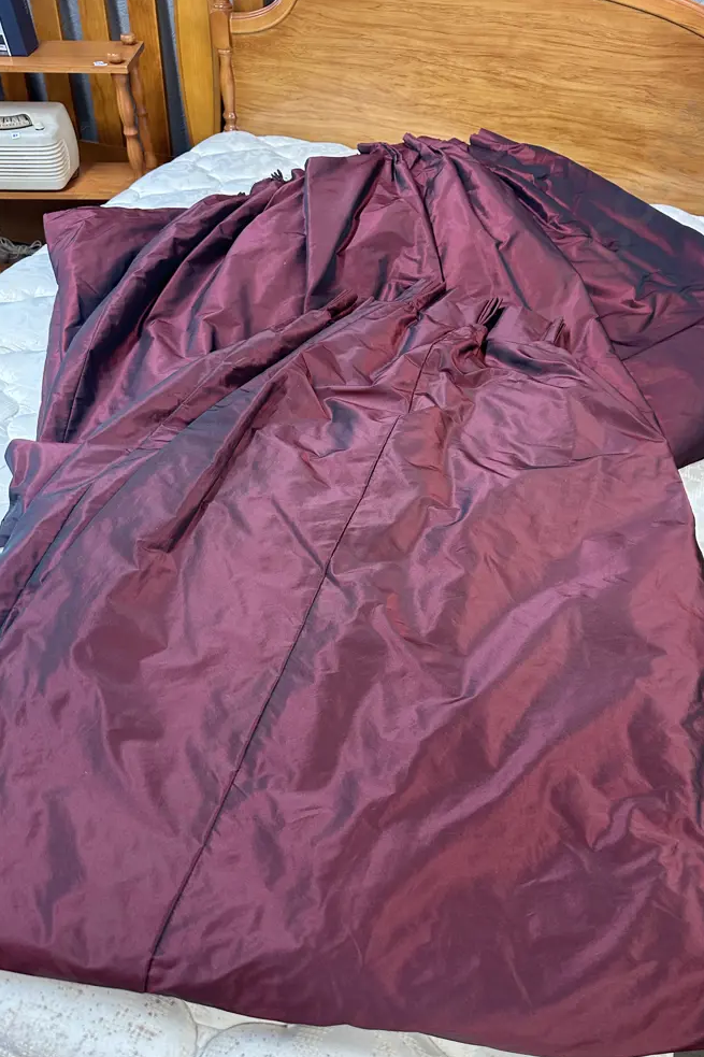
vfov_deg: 69.4
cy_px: 547
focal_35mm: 26
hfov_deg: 49.5
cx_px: 378
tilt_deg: -47.3
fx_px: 763
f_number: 1.78
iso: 320
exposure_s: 1/50
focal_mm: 6.86
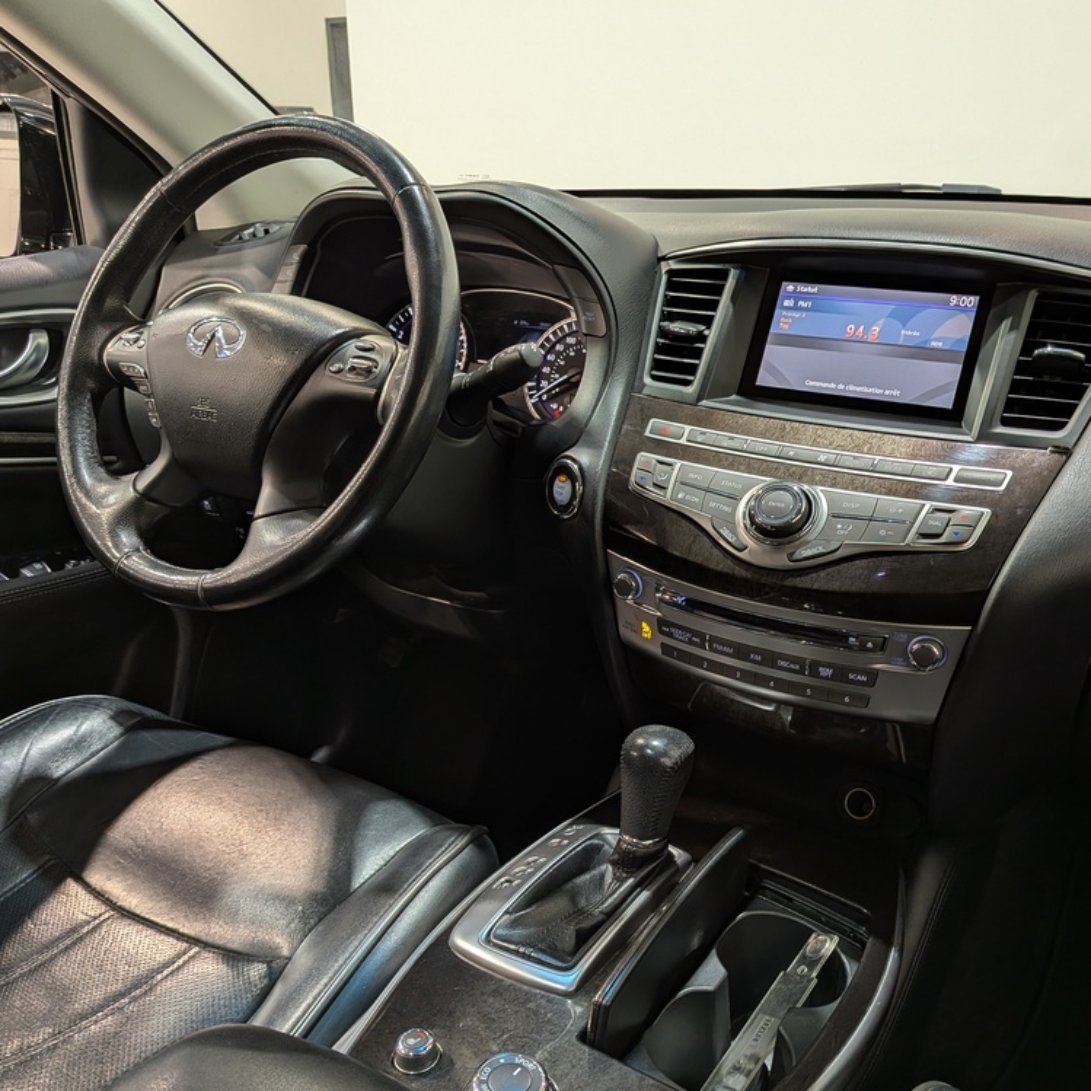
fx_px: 1034
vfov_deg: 55.6
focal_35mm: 29
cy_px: 551
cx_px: 637
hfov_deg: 55.3
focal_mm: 4.53
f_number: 1.7
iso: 78
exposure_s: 1/40
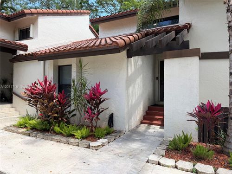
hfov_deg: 71.6
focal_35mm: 24
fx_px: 161
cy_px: 87
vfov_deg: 56.8
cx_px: 116
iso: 80
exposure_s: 1/1156
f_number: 1.78
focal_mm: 6.76
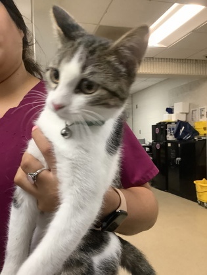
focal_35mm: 31
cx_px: 104
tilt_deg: -1.8
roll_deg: +2.5
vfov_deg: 58.4
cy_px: 138
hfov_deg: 45.4
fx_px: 247
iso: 250
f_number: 2.4
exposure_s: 1/60
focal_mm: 3.3
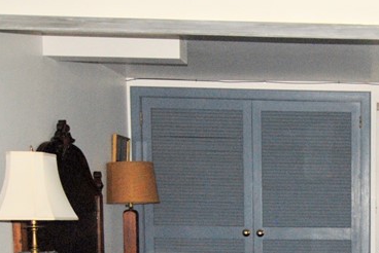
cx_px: 407
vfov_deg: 12.7
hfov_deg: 18.6
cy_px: 287
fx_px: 1117
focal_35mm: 106
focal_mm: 24
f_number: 4
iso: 250
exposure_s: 1/60
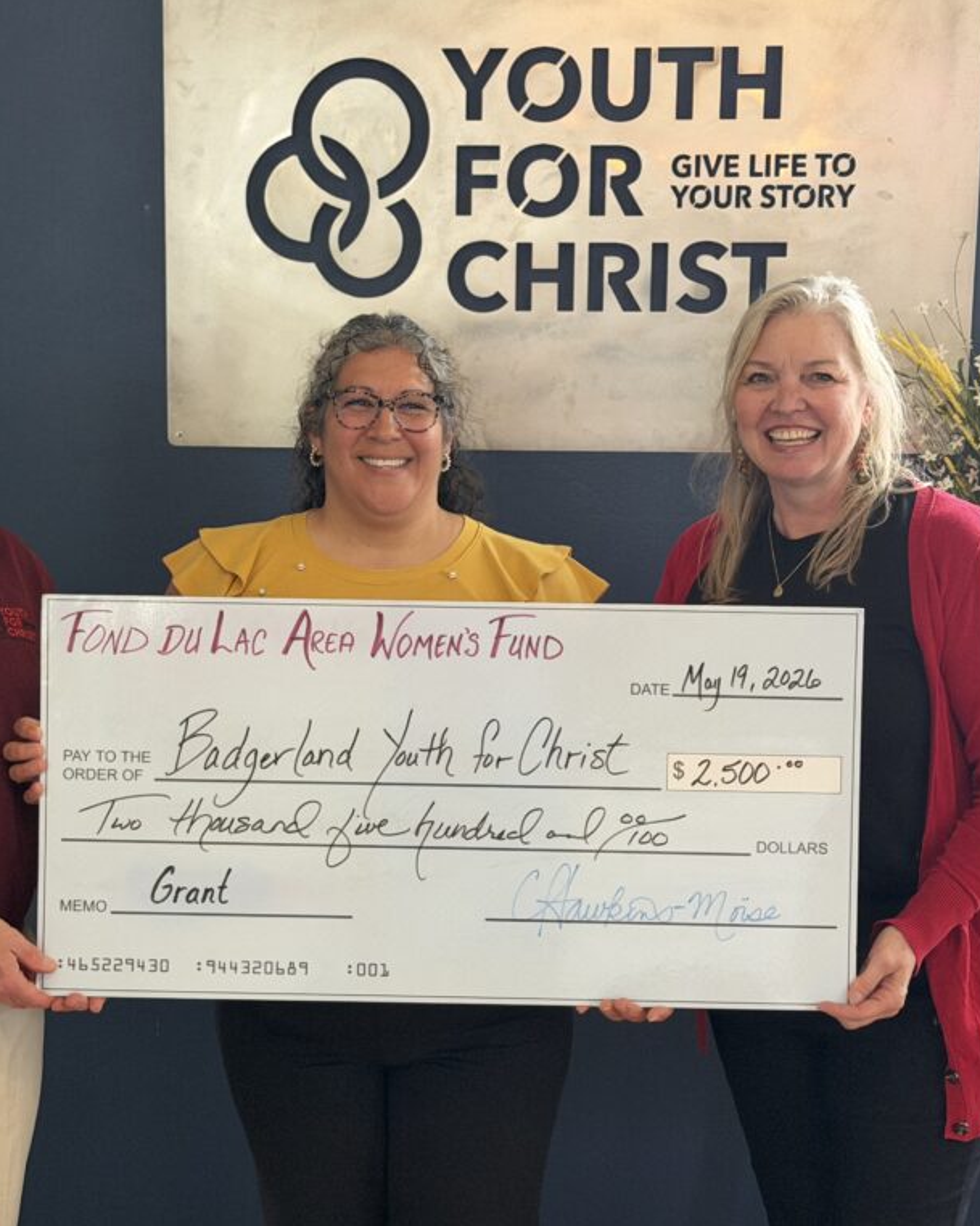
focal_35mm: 63
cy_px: 611
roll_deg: +0.0
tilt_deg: -7.5
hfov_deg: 24.2
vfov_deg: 30.0
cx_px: 409
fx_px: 2285
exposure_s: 1/40
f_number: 1.78
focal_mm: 6.76
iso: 250
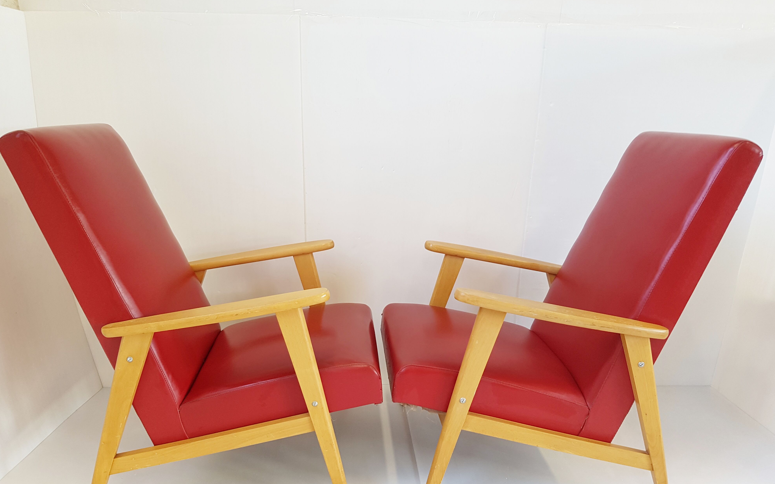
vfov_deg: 44.3
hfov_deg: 66.5
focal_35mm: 28
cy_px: 290
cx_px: 383
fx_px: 591
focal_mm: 4.2
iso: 64
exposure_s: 1/50
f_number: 1.7
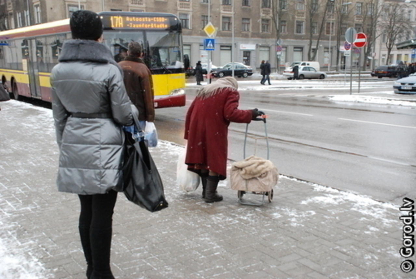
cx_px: 208
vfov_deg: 32.0
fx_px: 486
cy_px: 140
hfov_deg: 46.3
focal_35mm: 42
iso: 1000
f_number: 4
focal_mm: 28
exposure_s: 1/180
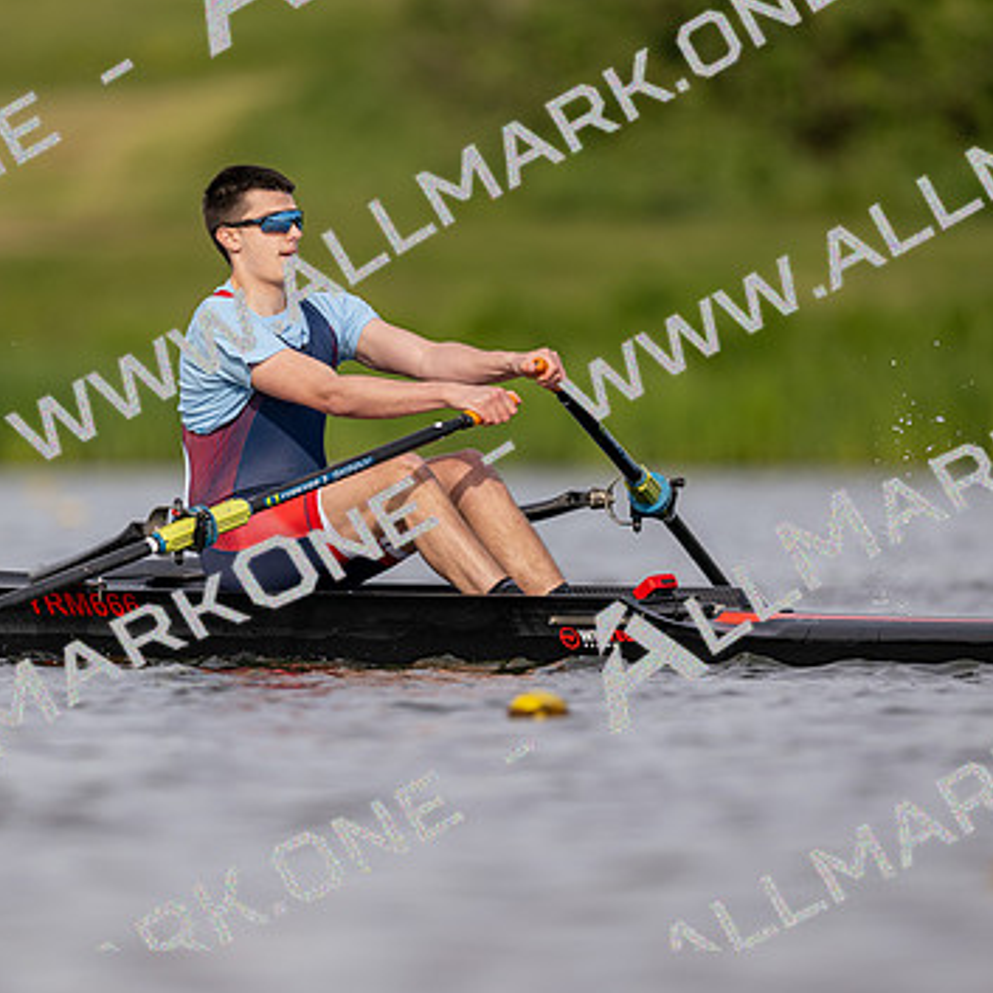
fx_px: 27197
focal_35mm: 838
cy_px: 468
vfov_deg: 2.1
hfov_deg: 2.1
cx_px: 354
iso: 360
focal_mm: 600
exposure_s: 1/2500
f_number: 4
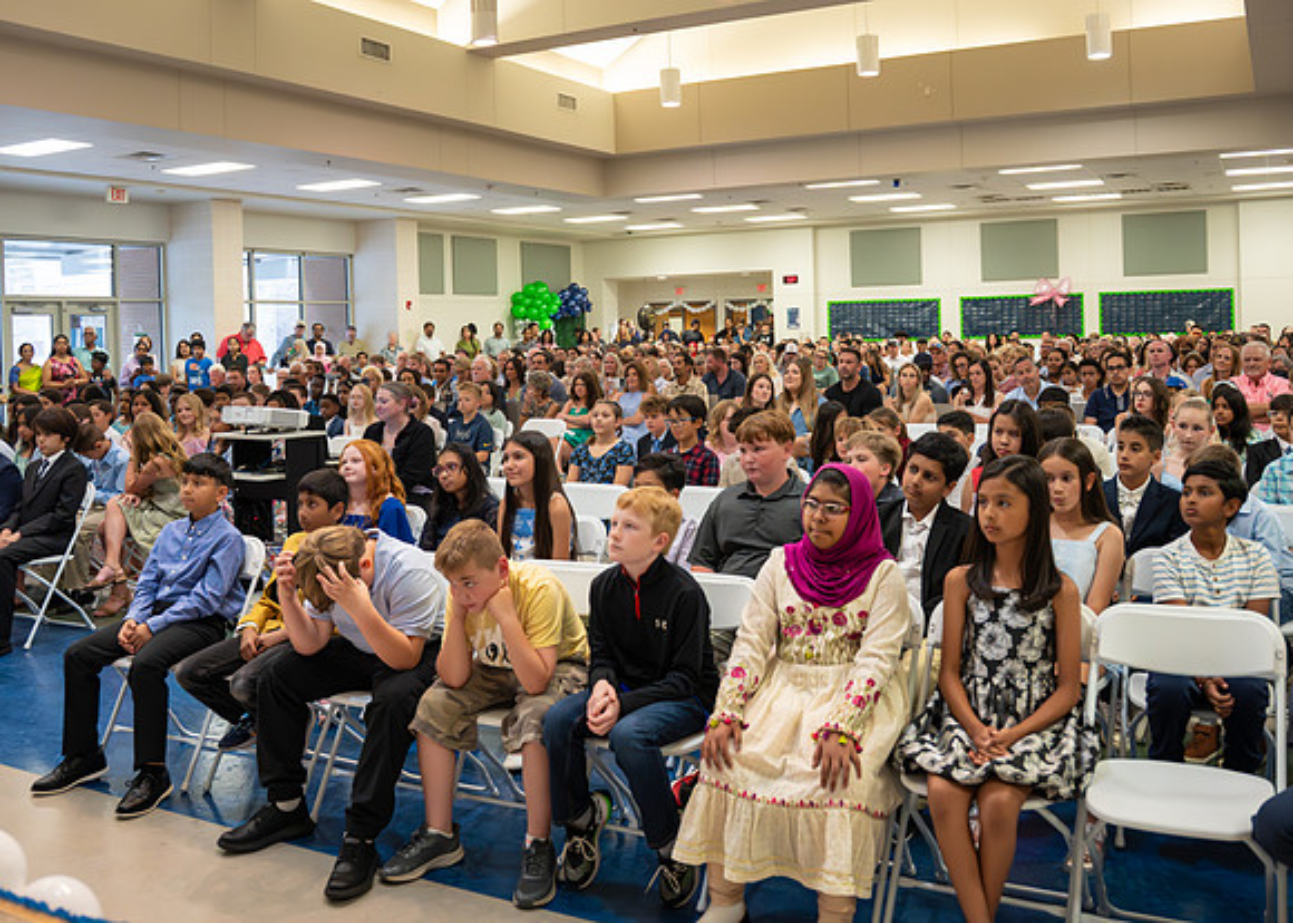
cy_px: 356
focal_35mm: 32
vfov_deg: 42.0
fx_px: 1193
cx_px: 634
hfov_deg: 56.9
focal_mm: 24
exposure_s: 1/320
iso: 3200
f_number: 2.8
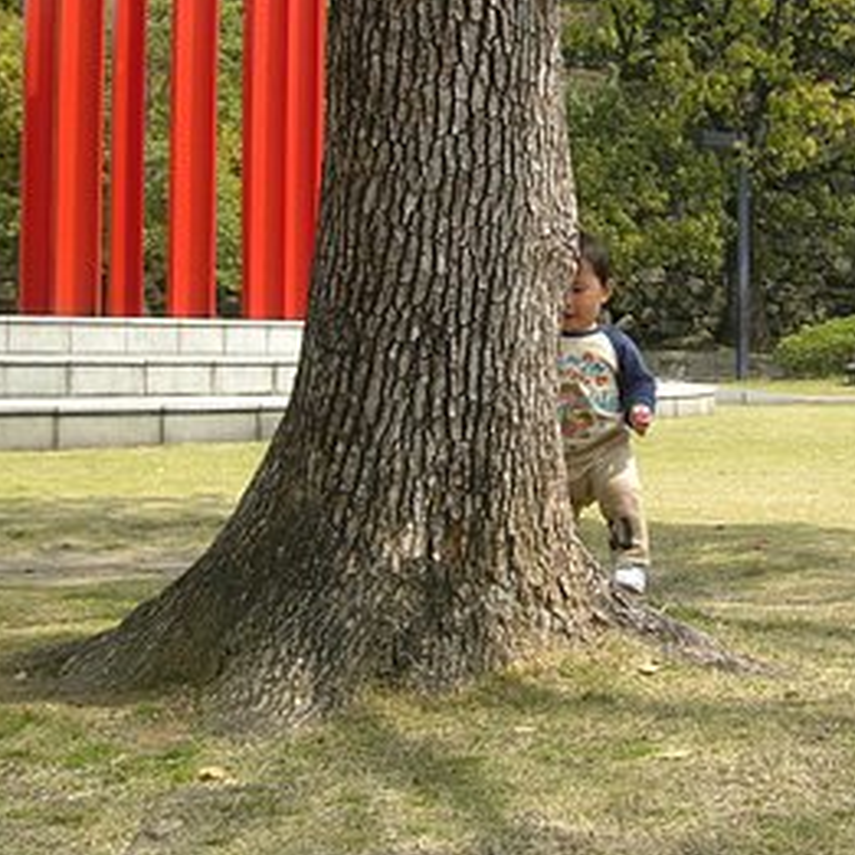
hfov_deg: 25.9
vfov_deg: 26.0
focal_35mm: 66
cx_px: 609
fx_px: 1844
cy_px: 285
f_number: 3.4
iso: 50
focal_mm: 6.3
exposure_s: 1/320
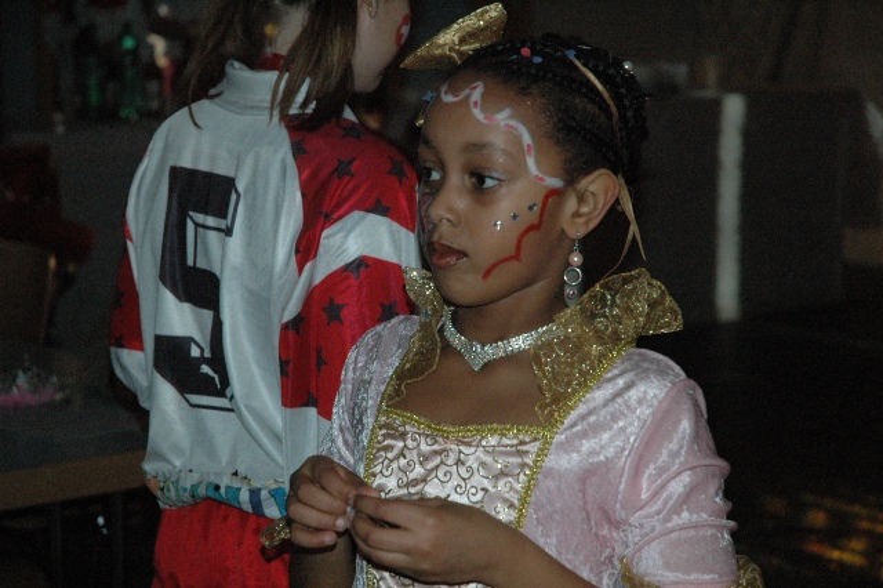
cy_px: 294
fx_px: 2574
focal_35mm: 105
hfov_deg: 19.5
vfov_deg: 13.0
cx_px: 442
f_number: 5
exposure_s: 1/60
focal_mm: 70
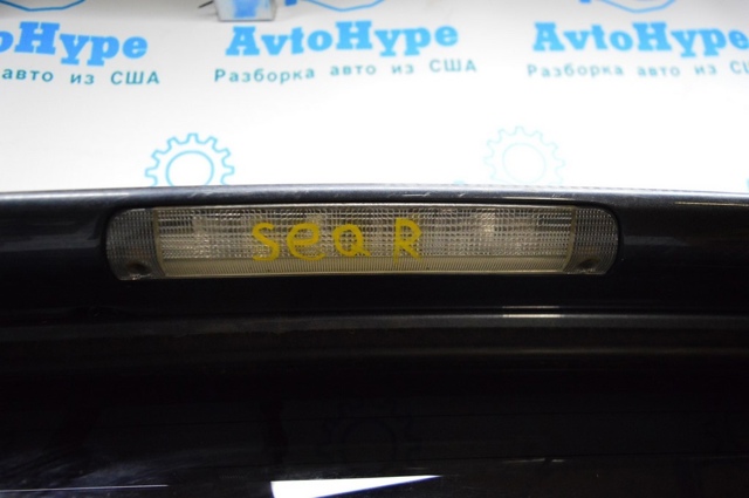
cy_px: 249
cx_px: 374
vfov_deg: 43.5
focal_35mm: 30
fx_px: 623
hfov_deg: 62.0
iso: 3200
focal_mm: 20
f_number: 3.5
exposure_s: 1/320
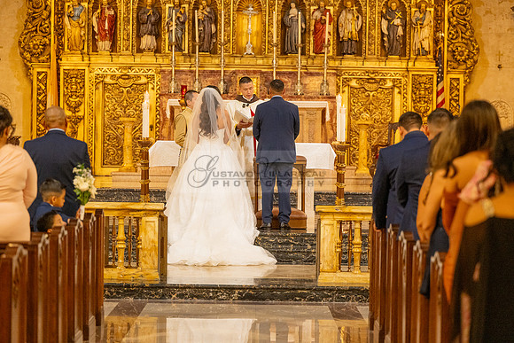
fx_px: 1399
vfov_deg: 14.0
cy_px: 172
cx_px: 257
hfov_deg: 20.8
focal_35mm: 98
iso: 2000
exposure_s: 1/200
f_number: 2.8
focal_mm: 98
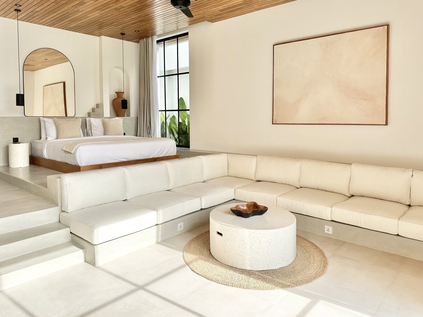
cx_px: 212
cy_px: 158
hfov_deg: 71.6
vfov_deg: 56.8
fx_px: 293
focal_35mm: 24
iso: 80
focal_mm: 6.9
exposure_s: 1/1664
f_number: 1.8
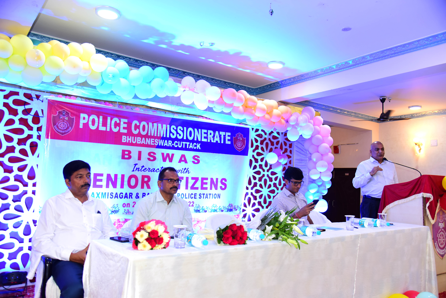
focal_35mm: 30
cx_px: 223
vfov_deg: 43.6
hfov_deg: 61.9
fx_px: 372
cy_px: 149
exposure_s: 1/200
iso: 1600
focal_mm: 30
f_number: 4.5
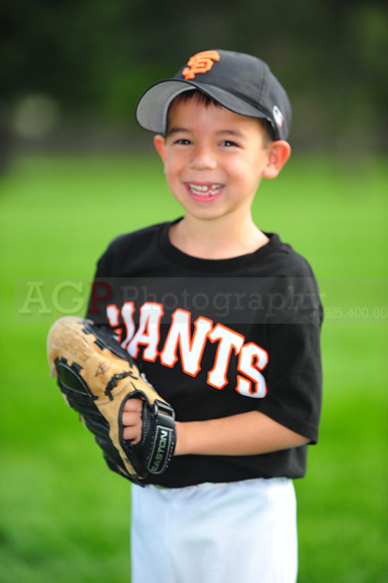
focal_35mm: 200
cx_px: 194
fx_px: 3237
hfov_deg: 6.9
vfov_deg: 10.3
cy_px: 292
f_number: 4
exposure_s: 1/1250
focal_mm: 200
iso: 400
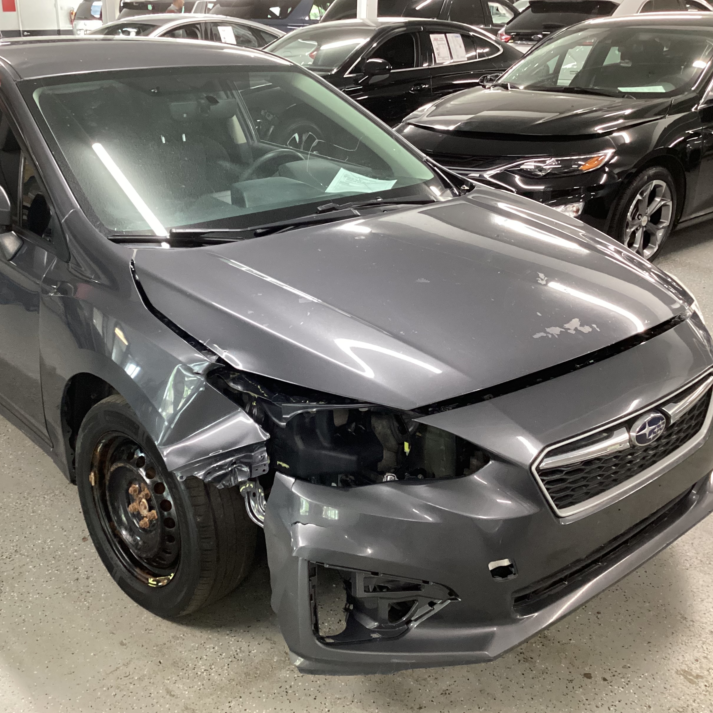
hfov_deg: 44.6
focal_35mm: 37
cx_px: 269
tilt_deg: -24.3
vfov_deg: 44.9
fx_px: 862
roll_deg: +0.6
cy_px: 360
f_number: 2.4
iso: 320
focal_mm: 3.3
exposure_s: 1/40
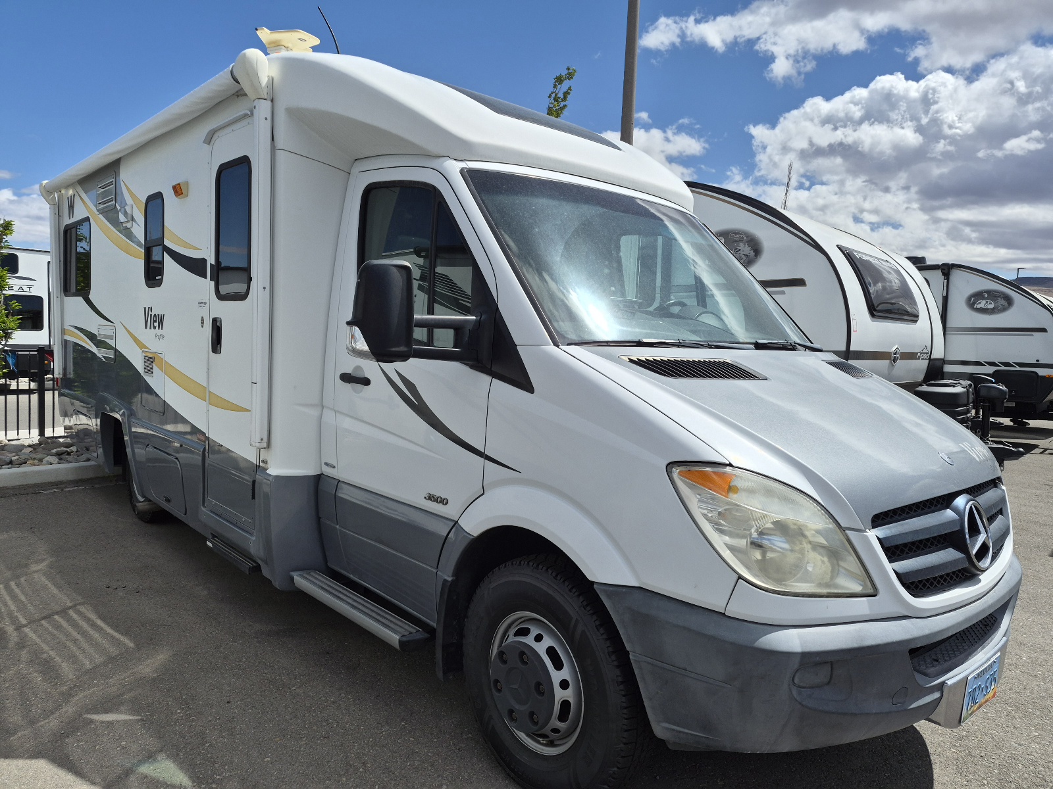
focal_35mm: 23
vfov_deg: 58.9
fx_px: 700
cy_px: 394
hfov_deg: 73.9
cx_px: 526
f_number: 1.8
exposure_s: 1/10000
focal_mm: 5.4
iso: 64
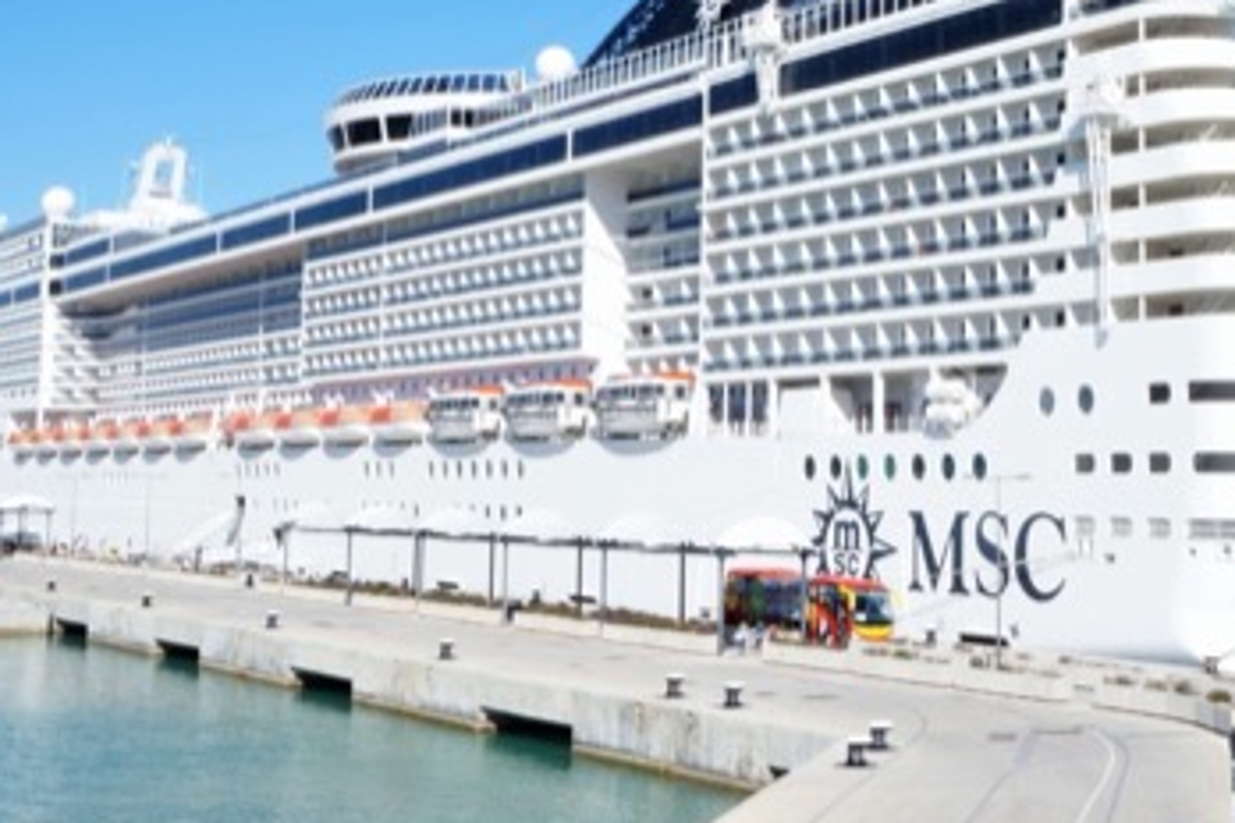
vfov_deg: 21.8
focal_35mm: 62
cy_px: 264
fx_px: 2127
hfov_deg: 32.2
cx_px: 788
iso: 100
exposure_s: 1/25
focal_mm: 24
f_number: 25
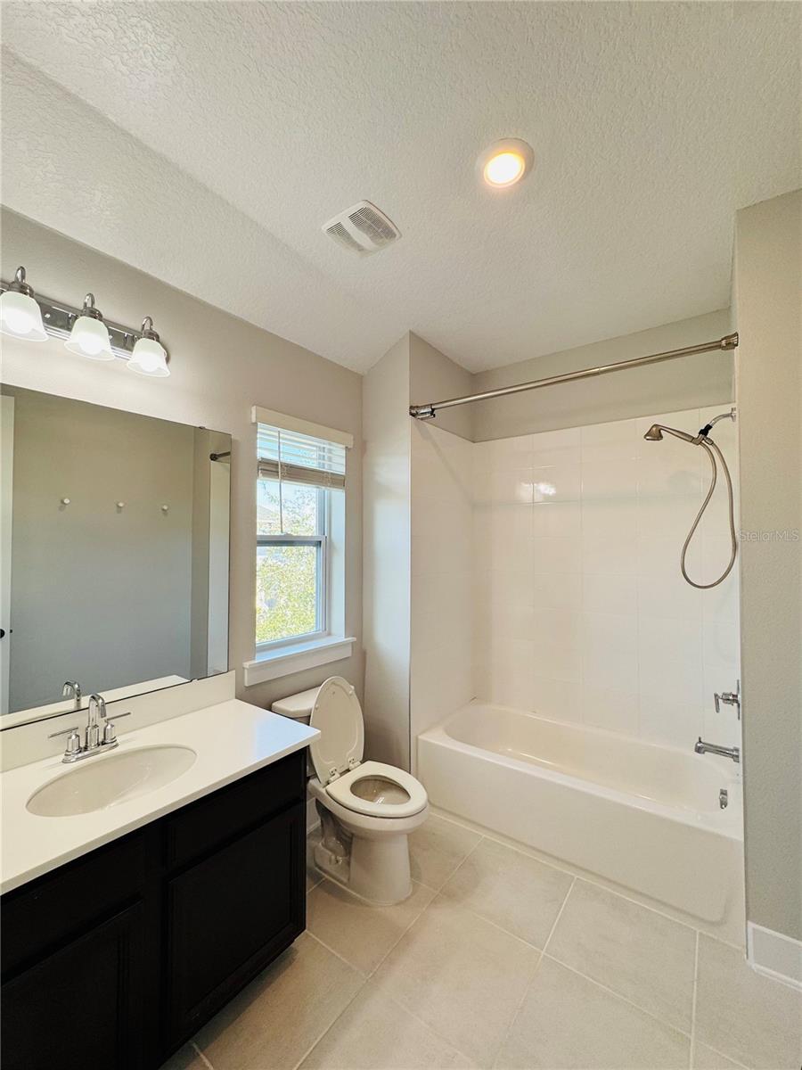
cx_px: 401
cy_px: 535
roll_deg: +0.2
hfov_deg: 85.7
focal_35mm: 14
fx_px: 432
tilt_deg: +1.4
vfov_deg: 102.1
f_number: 2.2
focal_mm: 2.22
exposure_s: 1/120
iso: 64
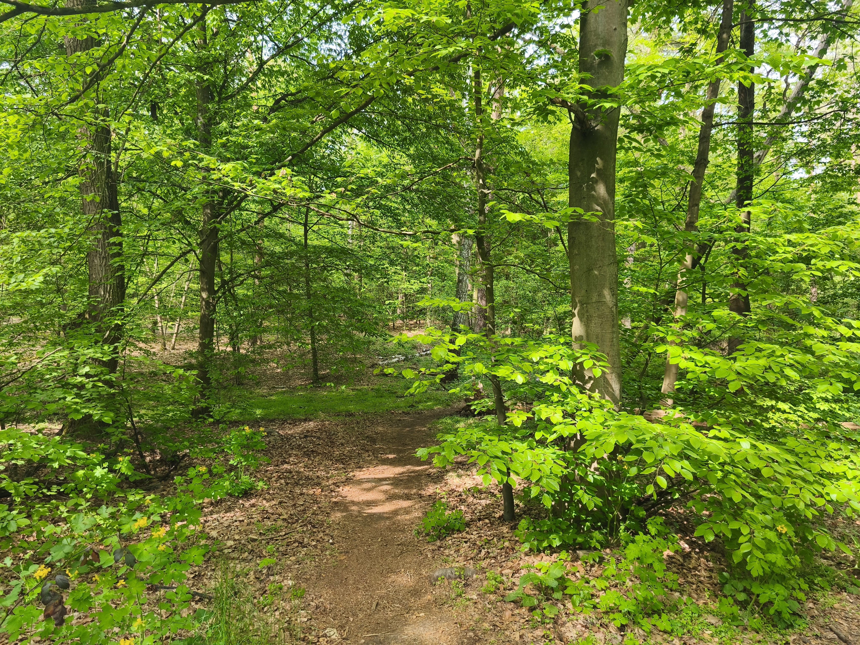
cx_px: 430
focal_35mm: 23
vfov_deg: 58.9
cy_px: 322
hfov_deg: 73.9
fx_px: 571
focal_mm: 5.35
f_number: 1.7
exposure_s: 1/240
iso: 80
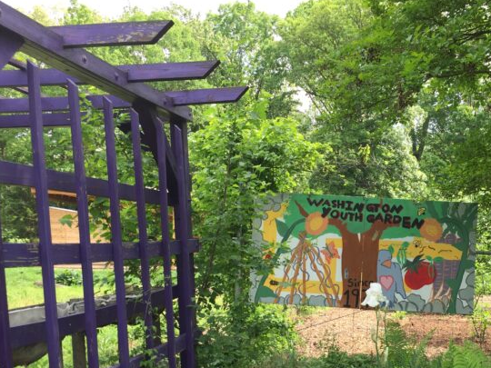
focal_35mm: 43
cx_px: 347
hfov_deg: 42.9
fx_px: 610
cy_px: 270
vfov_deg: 33.0
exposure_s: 1/332
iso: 32
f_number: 2.2
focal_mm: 4.15
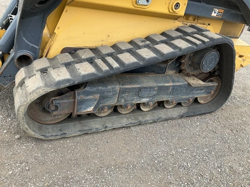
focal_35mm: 29
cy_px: 94
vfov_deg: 48.2
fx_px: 209
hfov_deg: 61.7
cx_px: 125
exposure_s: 1/134
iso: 16
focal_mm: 3
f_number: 1.8
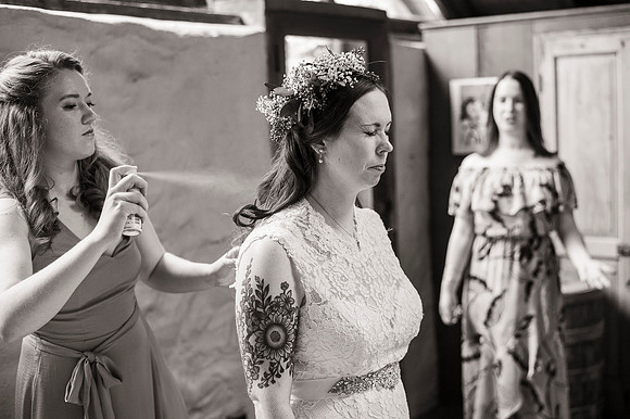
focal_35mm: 50
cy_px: 210
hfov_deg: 39.6
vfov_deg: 27.0
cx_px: 315
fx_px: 874
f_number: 2.8
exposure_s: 1/250
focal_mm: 50
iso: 1000
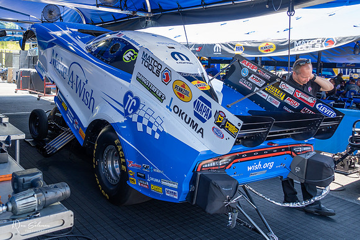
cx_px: 140
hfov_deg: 54.0
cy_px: 97
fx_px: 349
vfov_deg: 37.8
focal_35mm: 35
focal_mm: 18
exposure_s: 1/80
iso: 100
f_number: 5
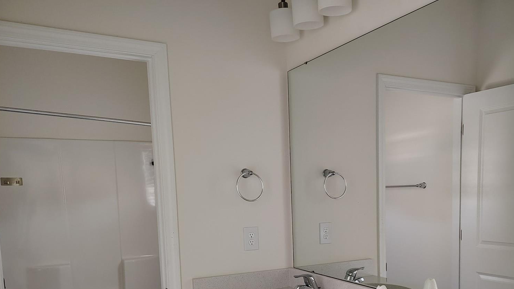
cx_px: 321
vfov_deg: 31.6
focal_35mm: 36
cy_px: 249
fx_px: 491
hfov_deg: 54.7
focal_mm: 5.56
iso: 1016
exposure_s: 1/60
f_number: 1.8
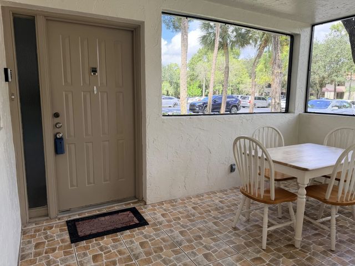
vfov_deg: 56.8
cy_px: 133
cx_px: 178
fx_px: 246
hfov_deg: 71.6
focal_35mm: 24
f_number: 1.78
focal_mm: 6.76
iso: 100
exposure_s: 1/361
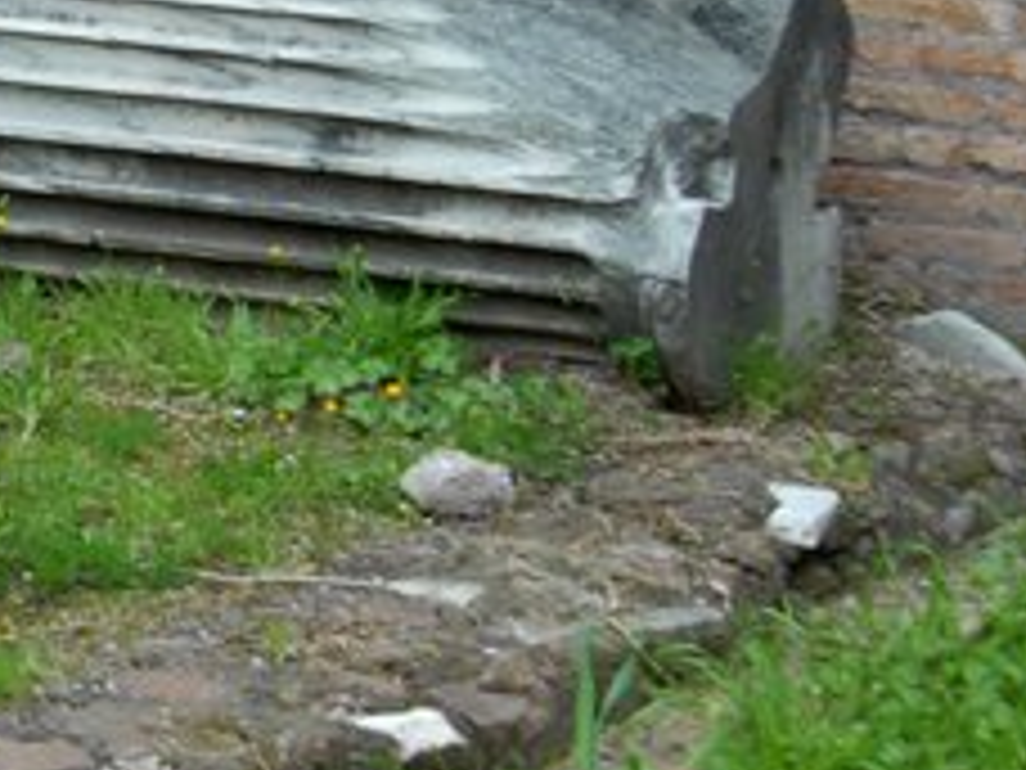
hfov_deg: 9.7
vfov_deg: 7.7
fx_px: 5631
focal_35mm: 190
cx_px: -981
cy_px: -173
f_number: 5.6
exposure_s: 1/125
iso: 200
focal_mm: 30
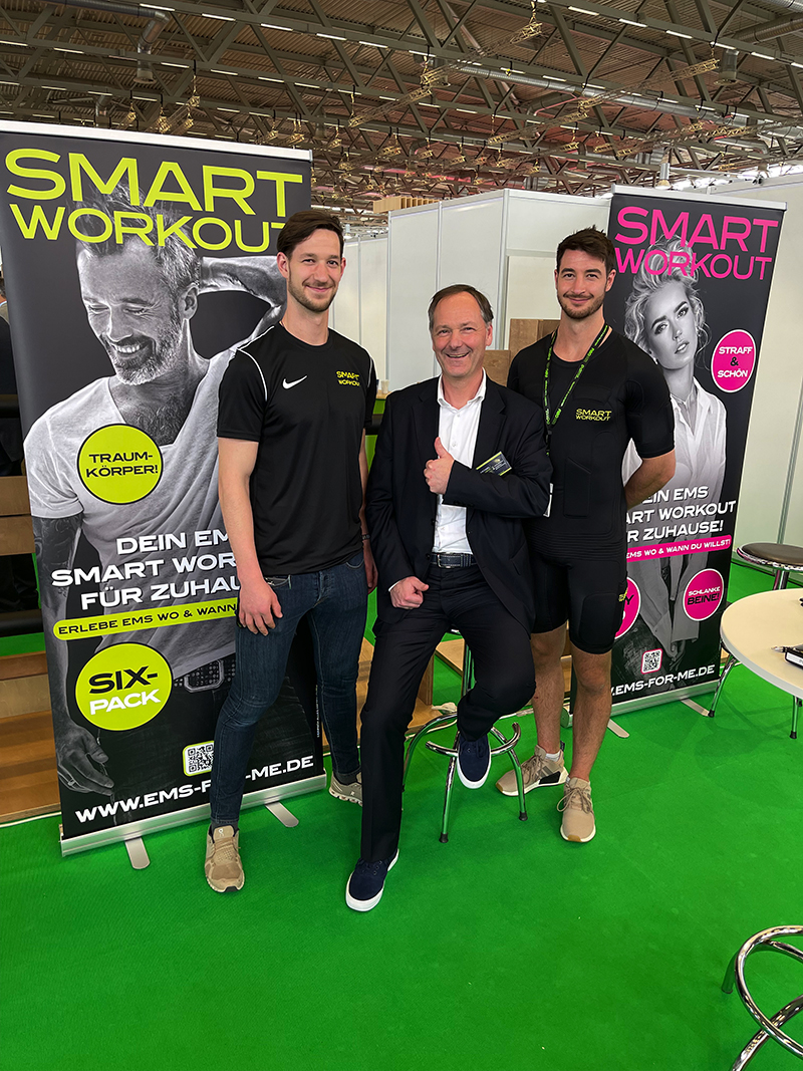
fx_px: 804
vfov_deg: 67.3
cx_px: 402
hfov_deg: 53.1
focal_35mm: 26
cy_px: 536
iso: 80
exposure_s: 1/100
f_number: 1.6
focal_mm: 5.1
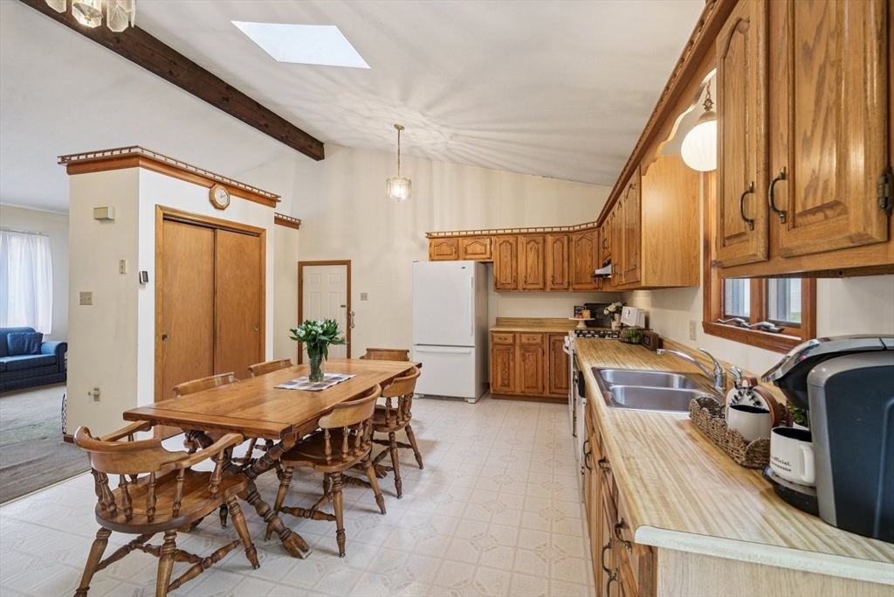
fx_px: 373
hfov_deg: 100.4
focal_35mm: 15
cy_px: 298
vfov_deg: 77.3
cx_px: 447
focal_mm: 10
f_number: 5.6
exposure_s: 1/10
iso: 400
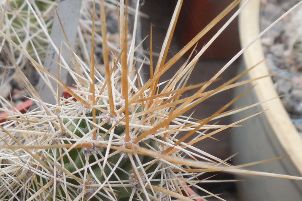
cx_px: 149
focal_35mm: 72
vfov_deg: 18.9
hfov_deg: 28.1
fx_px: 604
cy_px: 123
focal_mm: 5.6
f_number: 3.6
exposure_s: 1/30
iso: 220
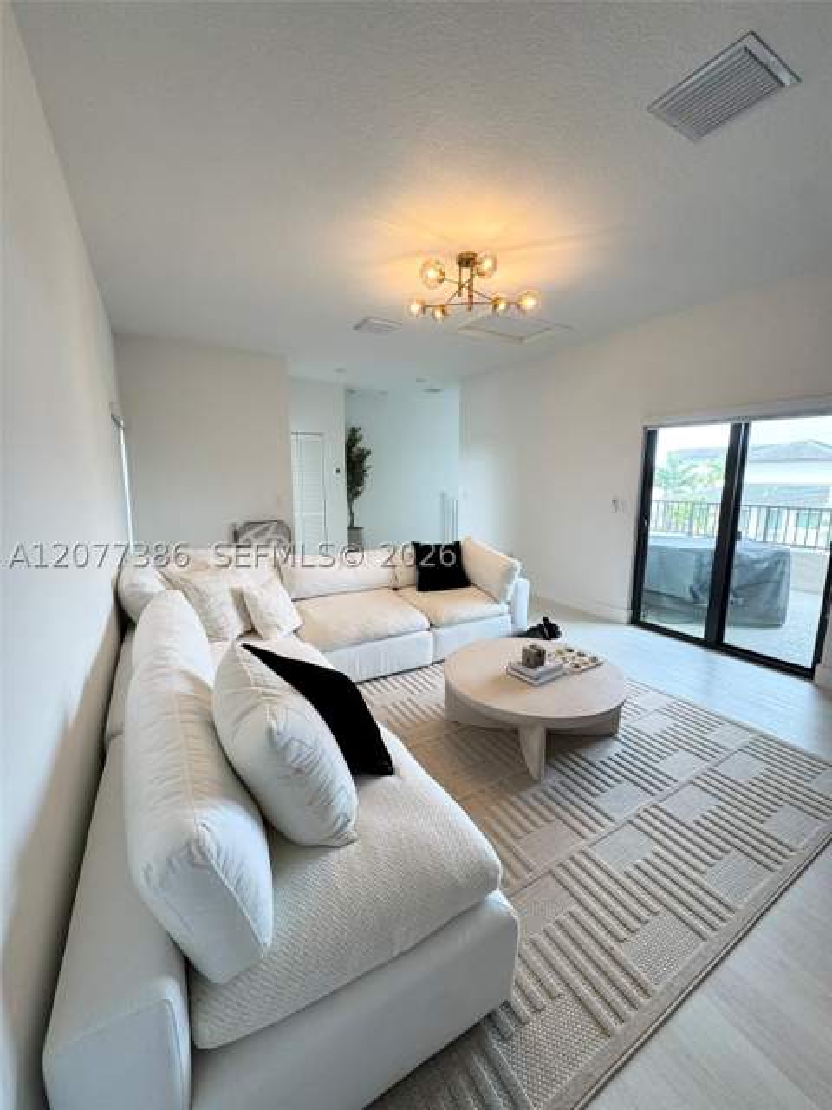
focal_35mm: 14
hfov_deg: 85.7
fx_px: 449
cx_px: 416
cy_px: 555
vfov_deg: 102.1
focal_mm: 2.22
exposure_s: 1/120
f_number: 2.2
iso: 125
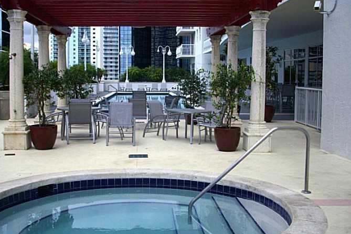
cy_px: 136
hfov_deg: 42.6
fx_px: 448
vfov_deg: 29.2
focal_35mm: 46
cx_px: 147
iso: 100
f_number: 5.6
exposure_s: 1/160
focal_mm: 6.2
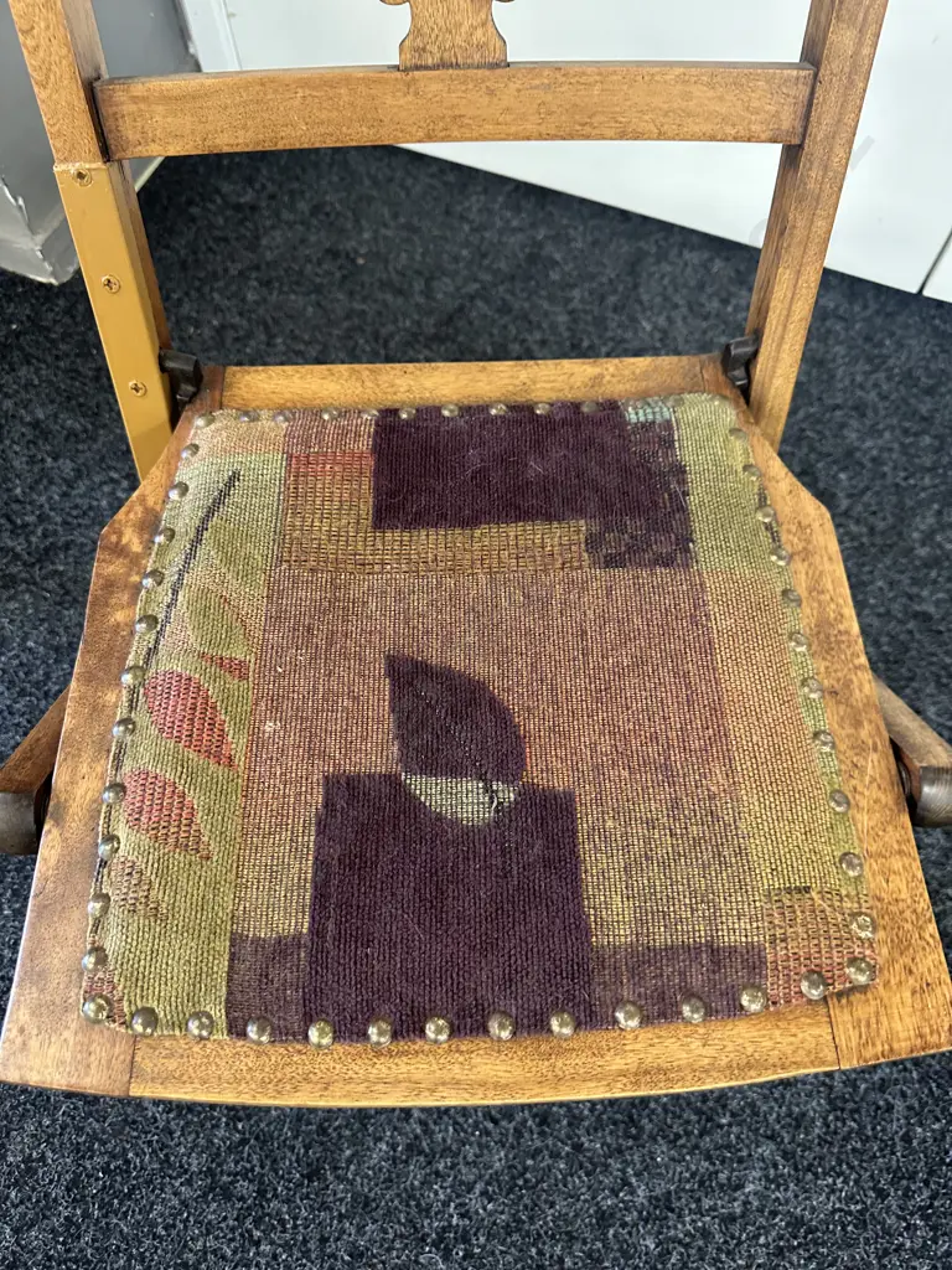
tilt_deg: -64.7
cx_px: 476
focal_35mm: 24
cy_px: 635
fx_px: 880
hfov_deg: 56.8
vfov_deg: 71.6
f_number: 1.78
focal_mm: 6.86
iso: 320
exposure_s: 1/50
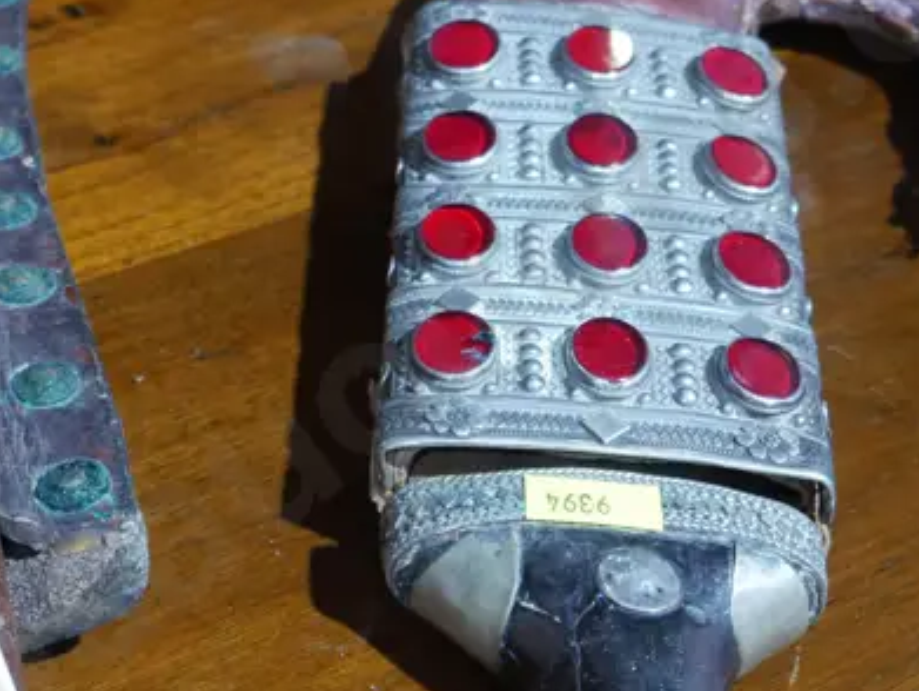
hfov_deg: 17.8
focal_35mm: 110
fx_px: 2923
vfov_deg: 13.5
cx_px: 291
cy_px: 457
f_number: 5
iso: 1600
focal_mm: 21
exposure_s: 1/60
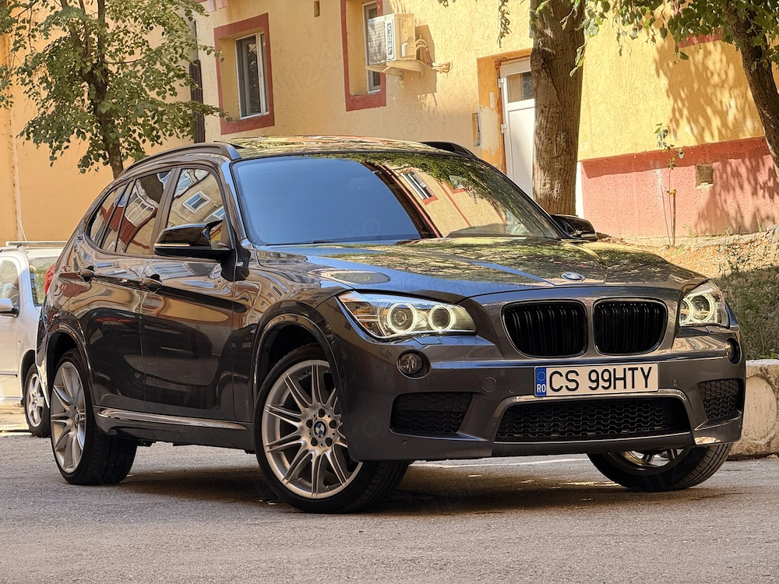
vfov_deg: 12.3
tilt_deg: -0.3
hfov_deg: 16.4
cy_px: 292
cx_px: 390
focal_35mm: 120
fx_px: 2700
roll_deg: +3.3
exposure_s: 1/198
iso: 64
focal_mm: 15.66
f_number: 2.8
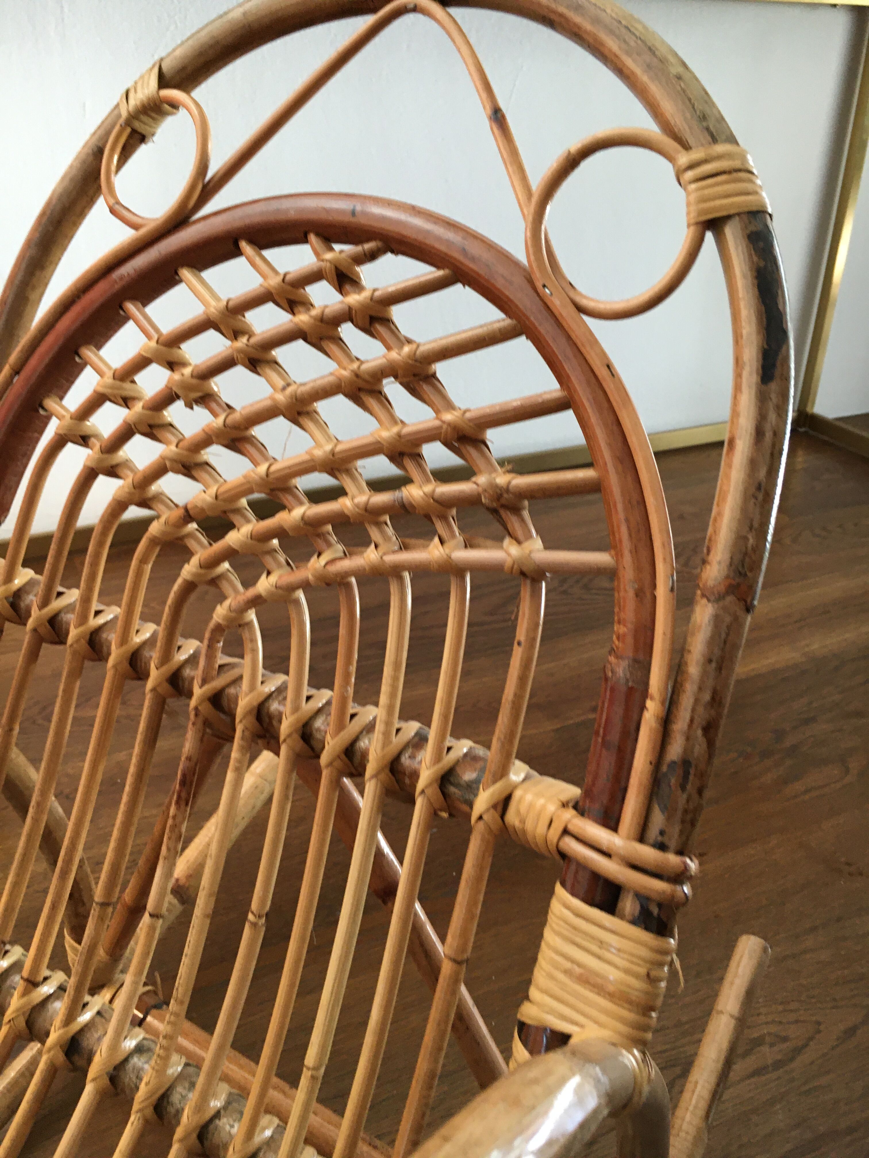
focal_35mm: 29
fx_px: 971
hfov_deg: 48.2
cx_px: 434
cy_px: 579
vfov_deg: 61.7
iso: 50
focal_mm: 4.15
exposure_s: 1/33
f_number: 2.2
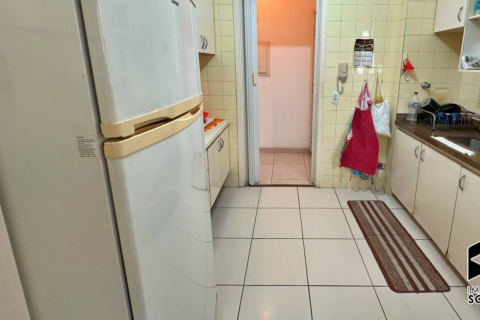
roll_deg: -0.5
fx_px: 240
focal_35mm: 18
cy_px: 112
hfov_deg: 89.1
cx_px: 282
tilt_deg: -11.5
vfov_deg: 65.9
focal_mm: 2.22
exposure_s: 1/120
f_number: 2.2
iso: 200
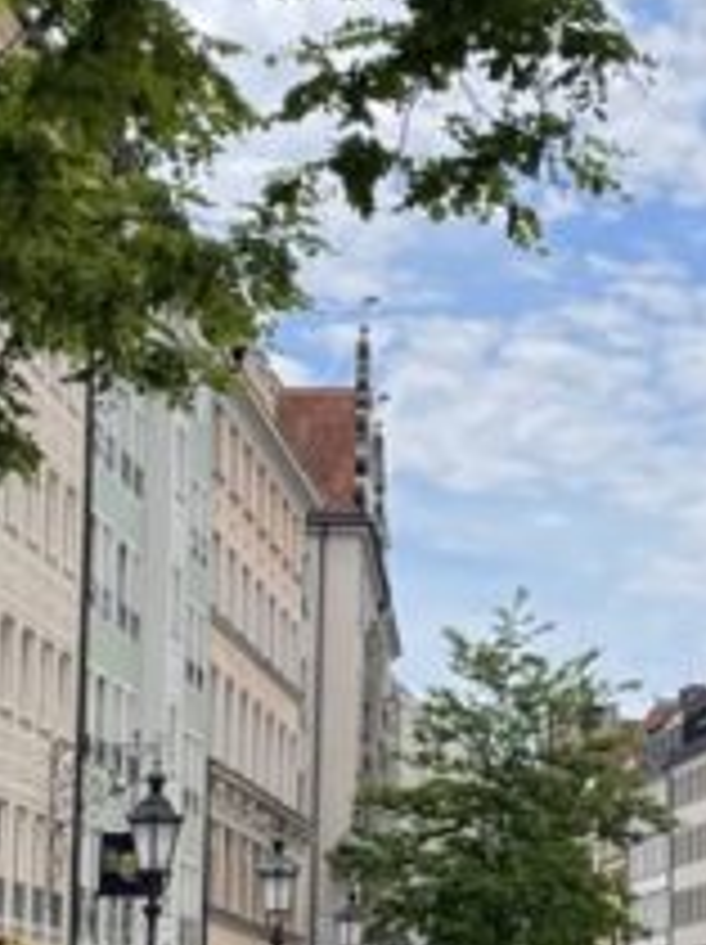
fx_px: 3461
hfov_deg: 11.6
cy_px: 549
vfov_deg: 15.5
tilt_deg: +6.2
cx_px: 643
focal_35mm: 127
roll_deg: -1.0
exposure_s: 1/3861
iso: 32
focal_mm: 4.2
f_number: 1.6
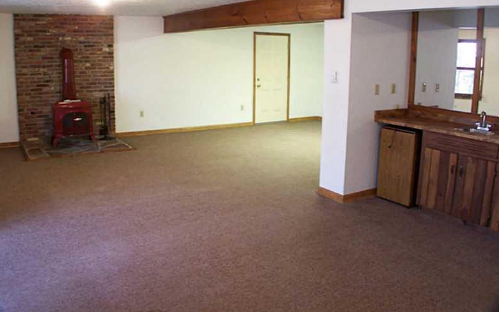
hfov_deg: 48.2
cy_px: 132
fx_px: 558
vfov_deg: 31.2
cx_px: 251
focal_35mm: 41
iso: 140
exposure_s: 1/4
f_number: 2.8
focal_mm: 6.3
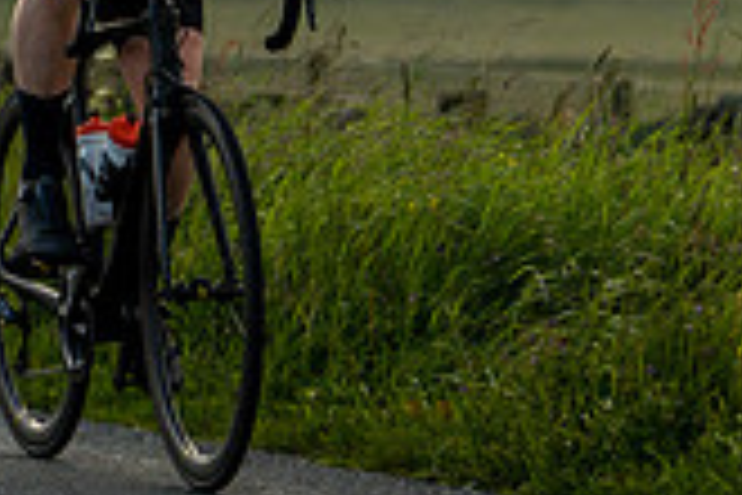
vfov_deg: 3.2
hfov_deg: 4.8
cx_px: 157
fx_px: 8903
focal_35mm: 432
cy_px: 174
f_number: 3.2
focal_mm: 91
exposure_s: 1/1250
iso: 400
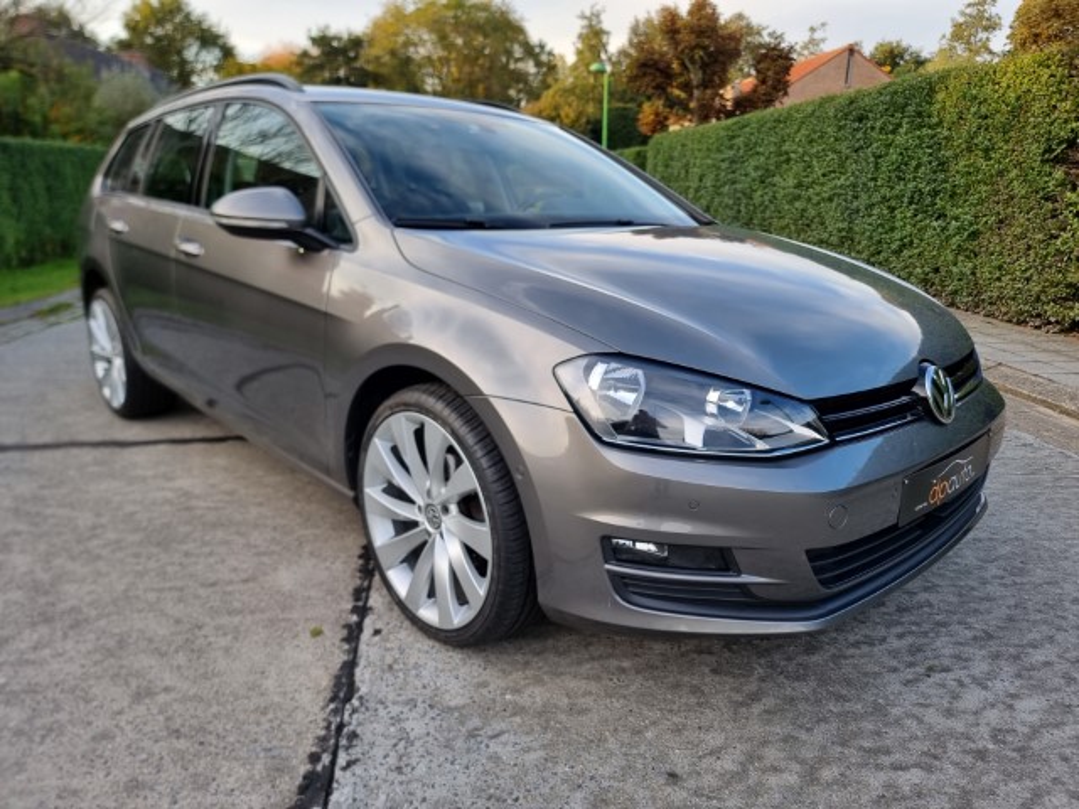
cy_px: 404
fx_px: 748
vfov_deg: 56.8
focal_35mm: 24
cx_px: 540
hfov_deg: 71.6
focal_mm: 6.7
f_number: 1.8
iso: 50
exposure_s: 1/100
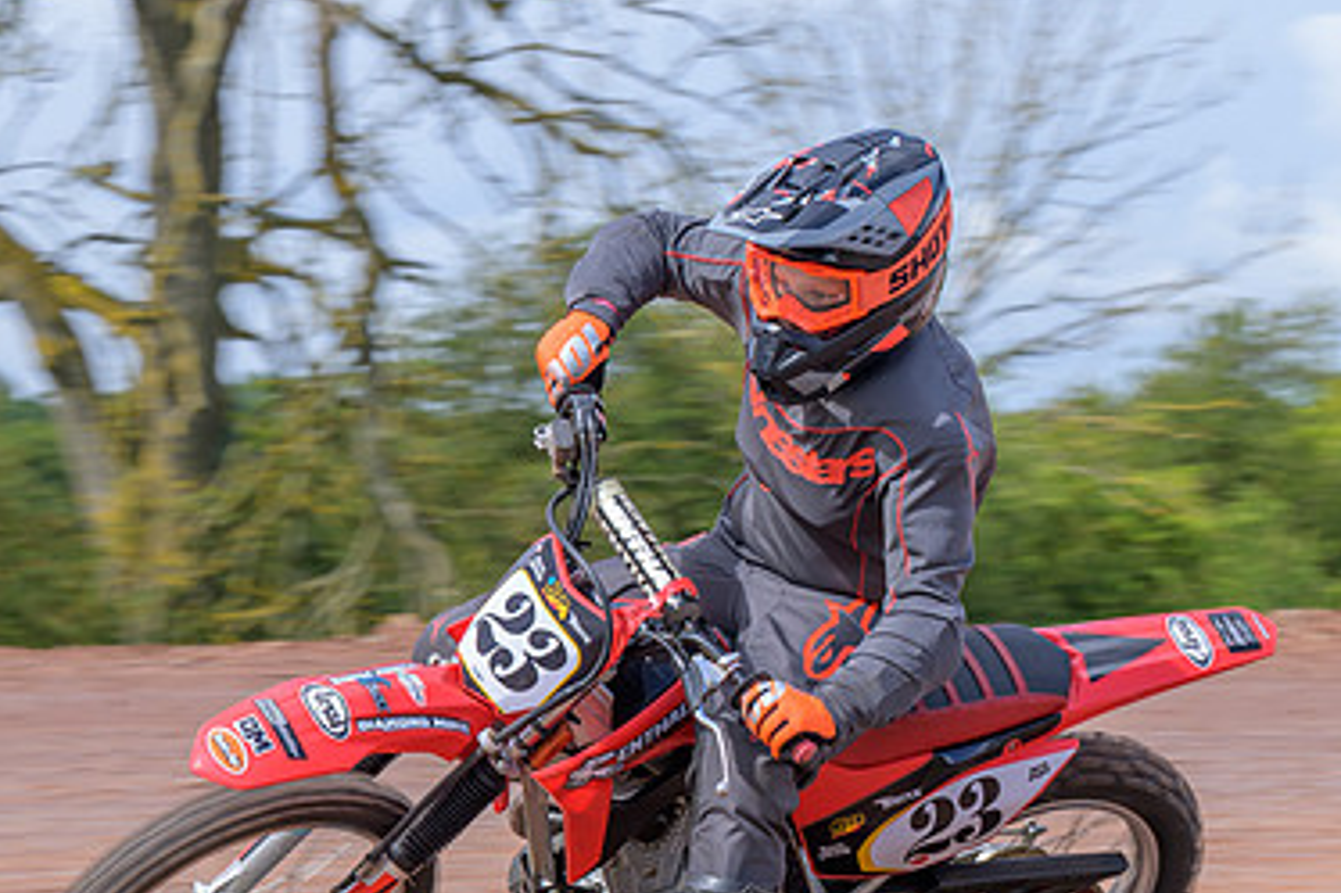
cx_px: 506
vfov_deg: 7.9
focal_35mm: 174
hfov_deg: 11.8
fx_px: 6478
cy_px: 664
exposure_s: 1/250
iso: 180
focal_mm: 70
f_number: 8
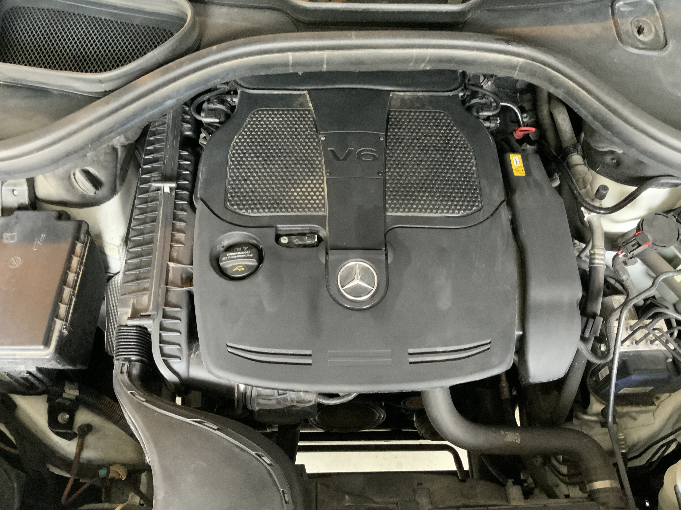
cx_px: 340
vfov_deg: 48.2
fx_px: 571
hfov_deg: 61.7
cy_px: 255
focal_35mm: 29
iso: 400
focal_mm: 3
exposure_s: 1/30
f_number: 1.8
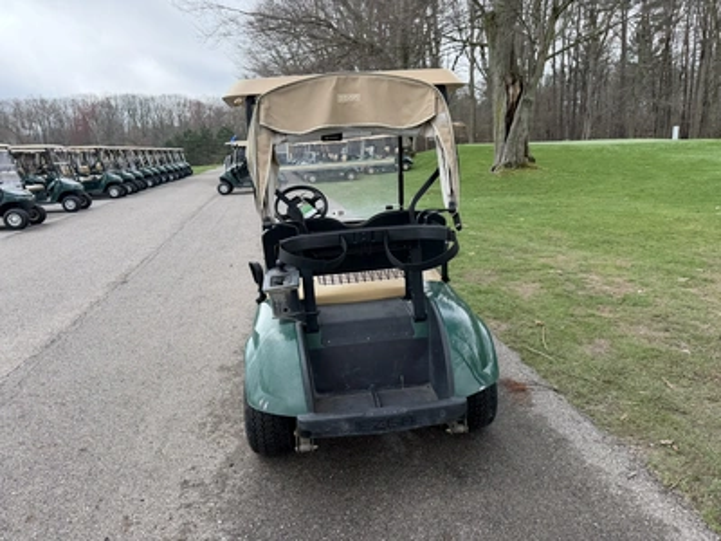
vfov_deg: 56.8
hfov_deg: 71.6
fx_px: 500
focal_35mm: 24
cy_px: 270
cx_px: 360
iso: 80
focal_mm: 6.76
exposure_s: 1/1292
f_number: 1.78
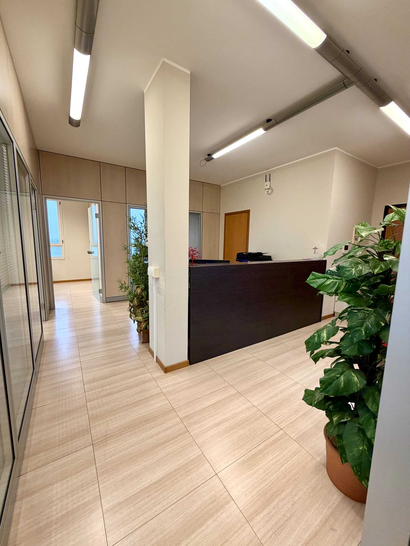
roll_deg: -1.0
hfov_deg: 85.7
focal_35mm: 14
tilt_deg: -6.4
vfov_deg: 102.1
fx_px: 221
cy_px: 273
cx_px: 205
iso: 250
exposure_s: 1/100
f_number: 2.2
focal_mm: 2.22
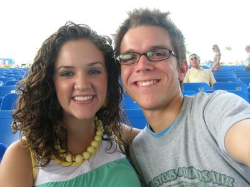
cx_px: 125
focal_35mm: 34
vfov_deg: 41.7
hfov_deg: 54.0
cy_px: 94
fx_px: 245
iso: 50
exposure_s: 1/46.2
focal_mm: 5.7
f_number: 4.9
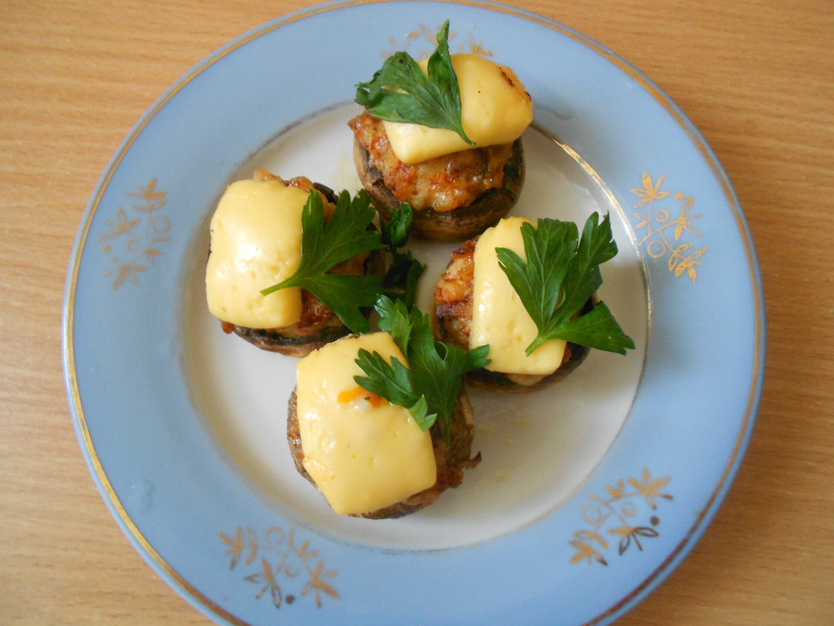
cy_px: 313
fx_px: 626
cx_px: 417
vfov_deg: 53.1
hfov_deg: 67.3
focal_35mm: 26
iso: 400
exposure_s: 1/25
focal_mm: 4.6
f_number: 3.2
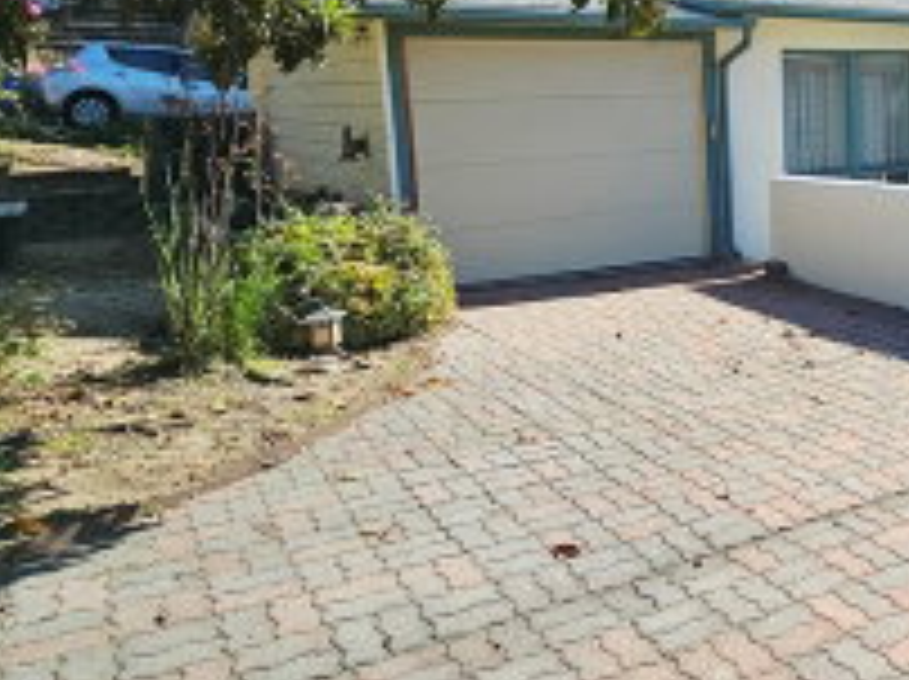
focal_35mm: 33
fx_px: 866
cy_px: 180
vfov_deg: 41.7
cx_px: 860
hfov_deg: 48.1
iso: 50
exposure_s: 1/2443
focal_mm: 2.2
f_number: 2.2
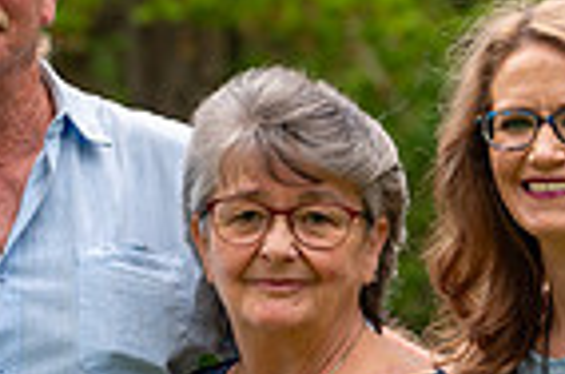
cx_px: 279
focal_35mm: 475
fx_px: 7438
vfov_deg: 2.9
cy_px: 508
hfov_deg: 4.4
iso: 400
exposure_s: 1/800
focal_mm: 110
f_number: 5
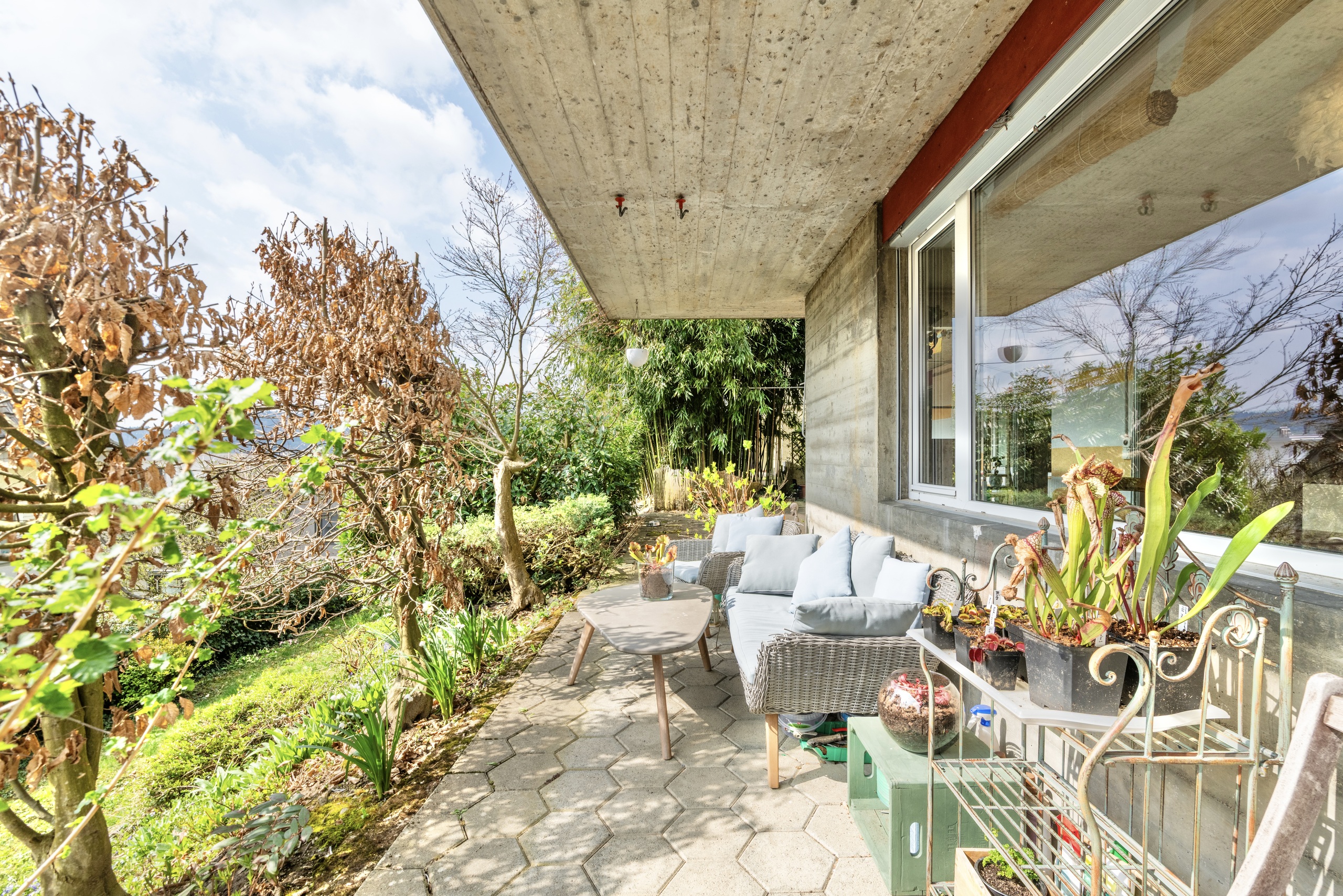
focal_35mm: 15
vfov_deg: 77.3
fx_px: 560
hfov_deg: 100.4
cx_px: 672
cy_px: 448
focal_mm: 15
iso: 250
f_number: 9
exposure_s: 1/125
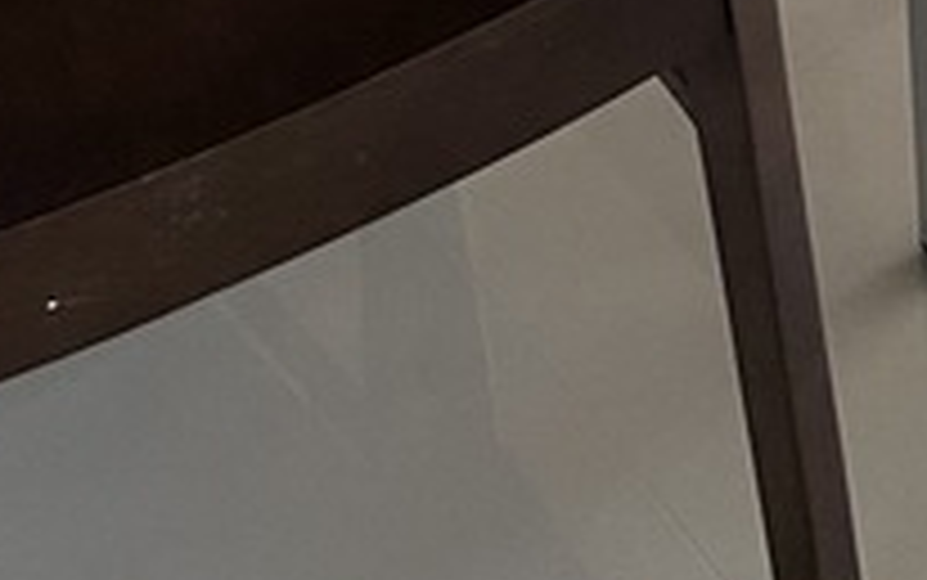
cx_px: 1116
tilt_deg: -16.0
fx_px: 3387
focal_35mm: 134
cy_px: -1277
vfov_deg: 8.1
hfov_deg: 15.0
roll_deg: +2.4
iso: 250
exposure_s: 1/60
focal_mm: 4.25
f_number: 1.8
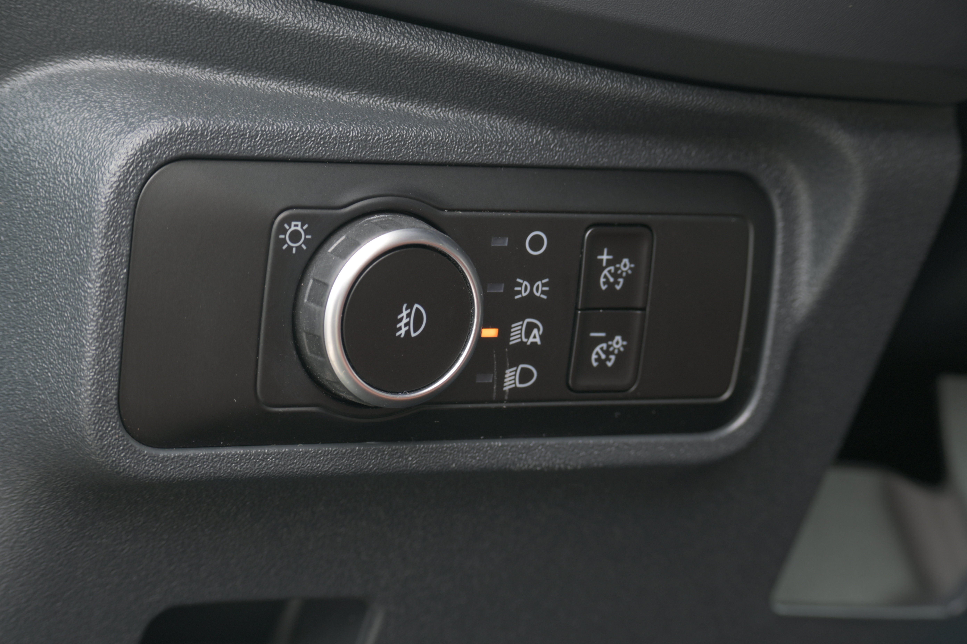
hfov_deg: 18.7
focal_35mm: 110
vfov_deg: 12.5
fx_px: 2941
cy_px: 322
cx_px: 484
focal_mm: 73
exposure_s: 1/8
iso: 100
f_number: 7.1
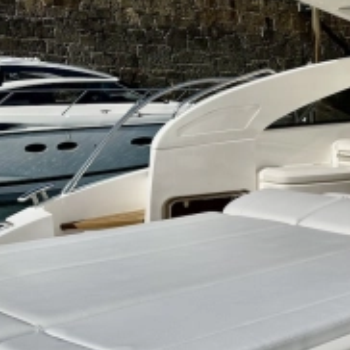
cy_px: 164
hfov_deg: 23.0
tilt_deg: -4.2
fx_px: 732
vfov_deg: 26.9
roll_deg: -0.6
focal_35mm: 64
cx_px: 490
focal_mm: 6.76
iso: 64
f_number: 1.78
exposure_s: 1/12346
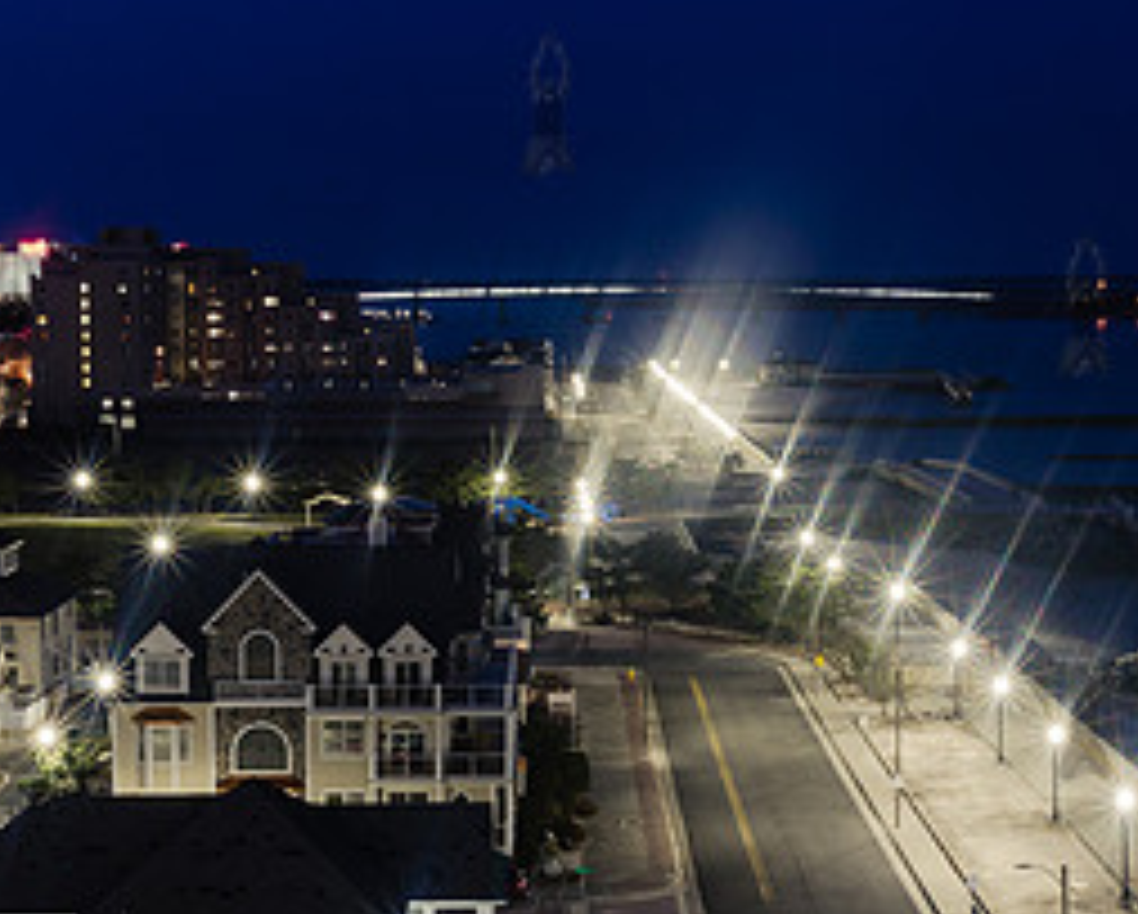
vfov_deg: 19.9
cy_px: 569
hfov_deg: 24.7
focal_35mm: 77
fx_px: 2596
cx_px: 549
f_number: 16
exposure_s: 4
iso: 200
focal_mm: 35
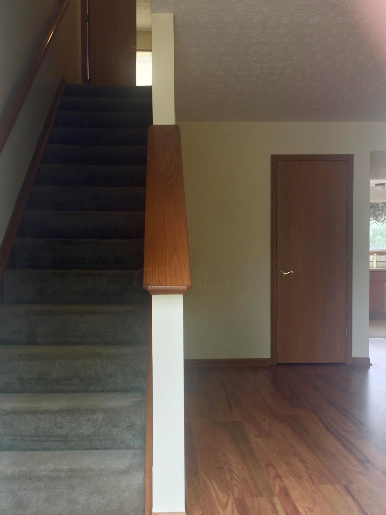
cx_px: 182
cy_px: 279
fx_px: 550
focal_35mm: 37
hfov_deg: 38.7
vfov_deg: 50.1
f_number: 2.2
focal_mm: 4.15
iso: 32
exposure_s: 1/40
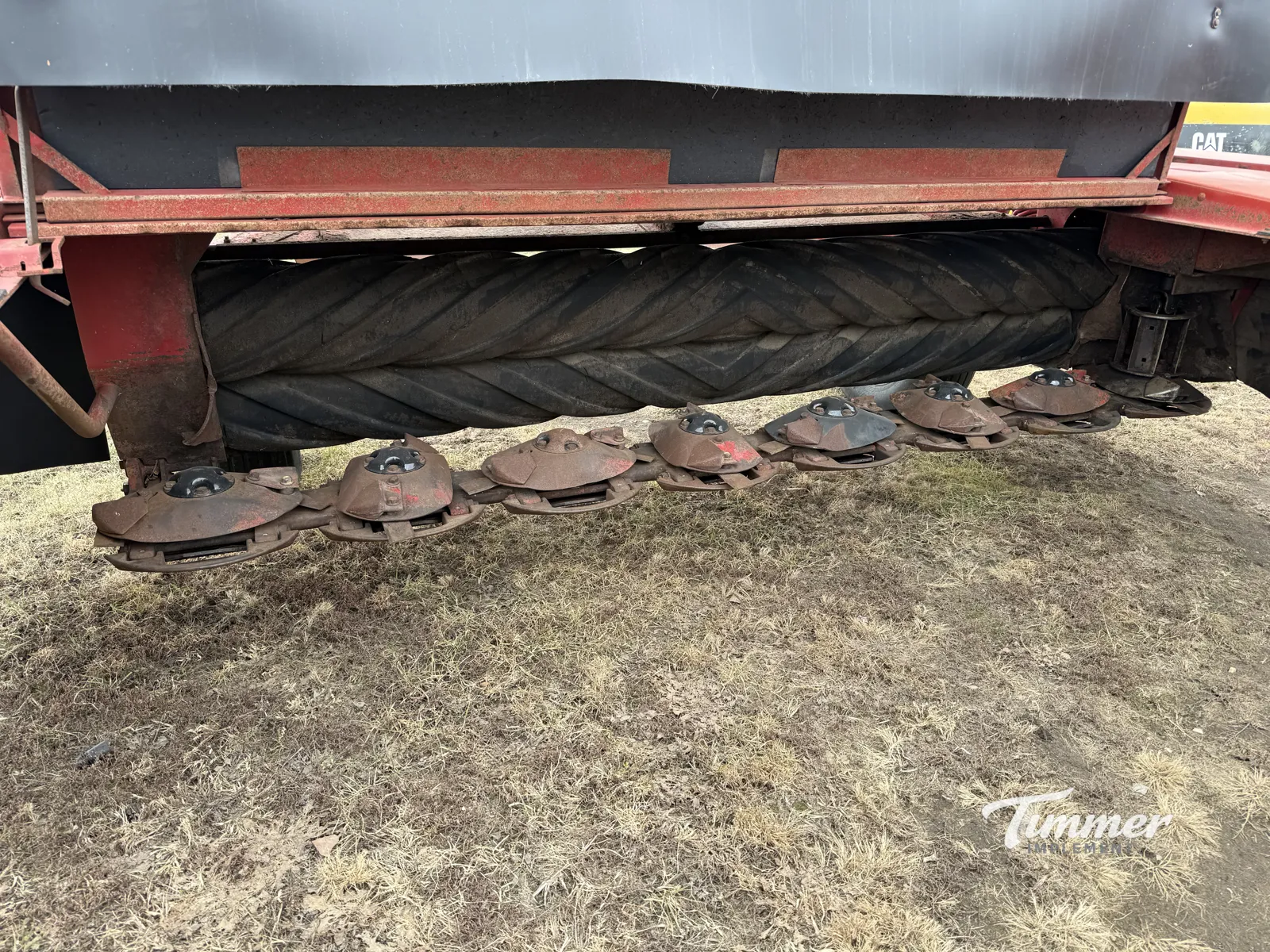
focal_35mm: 24
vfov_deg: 56.8
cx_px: 635
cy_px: 476
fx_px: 881
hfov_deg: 71.6
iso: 80
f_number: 1.78
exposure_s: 1/403
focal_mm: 6.76
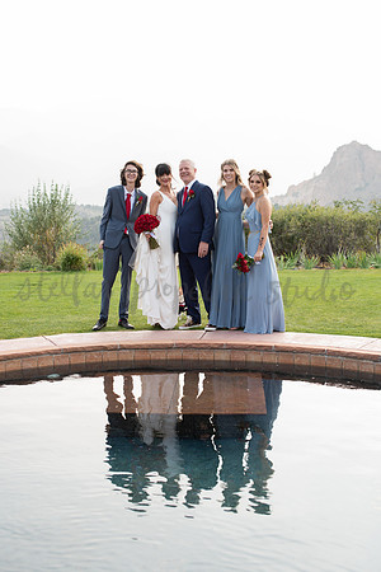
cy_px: 286
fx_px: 794
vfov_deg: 39.6
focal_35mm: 50
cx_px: 190
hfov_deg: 27.0
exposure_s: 1/320
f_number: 4
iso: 160
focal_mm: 50
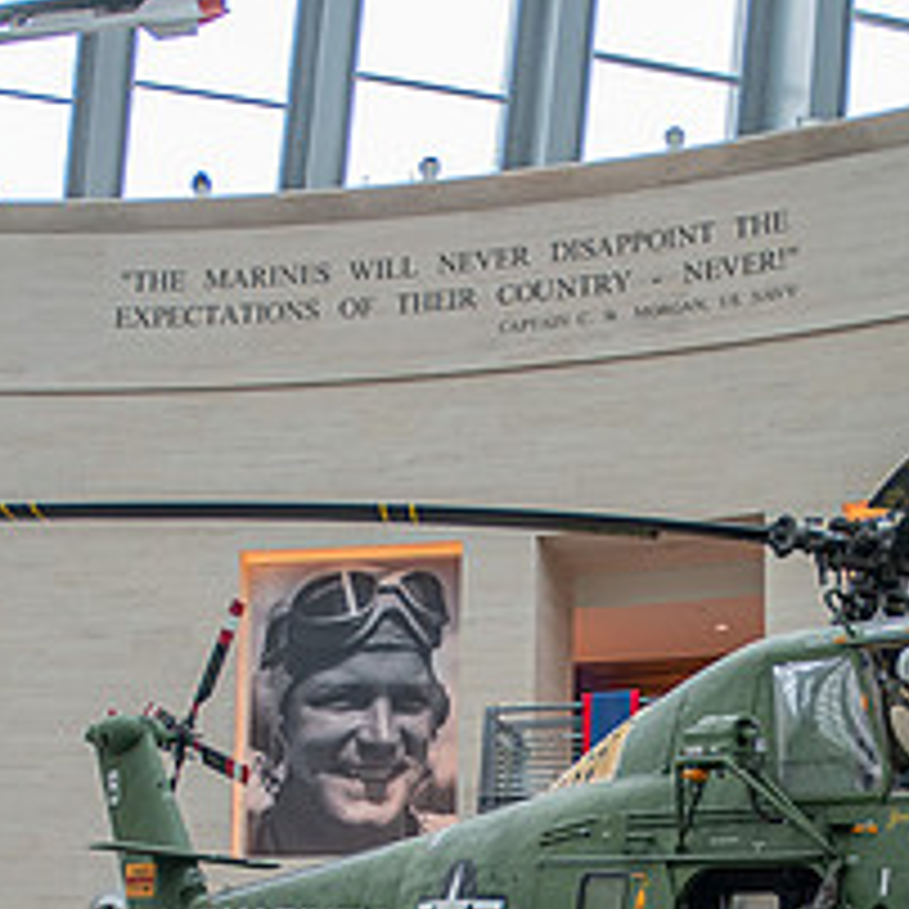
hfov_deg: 24.5
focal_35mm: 70
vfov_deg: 23.5
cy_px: 928
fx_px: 2080
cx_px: 615
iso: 220
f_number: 2.8
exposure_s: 1/100
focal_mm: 16
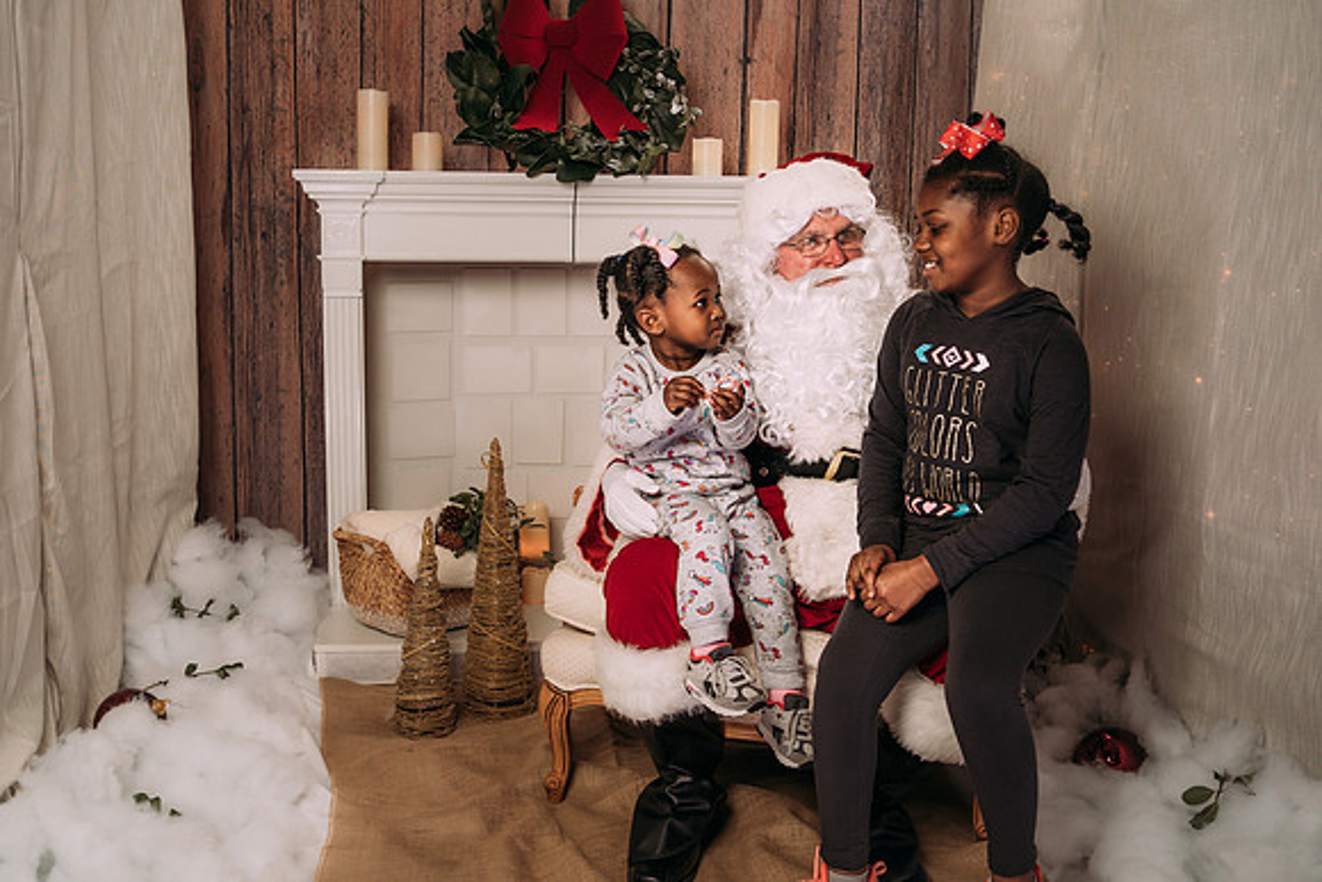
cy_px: 439
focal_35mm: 39
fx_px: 1434
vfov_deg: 34.2
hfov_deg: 49.5
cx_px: 625
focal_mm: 35
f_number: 6.3
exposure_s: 1/100
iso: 100
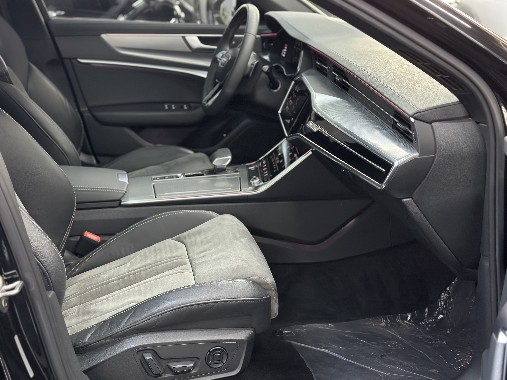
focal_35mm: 48
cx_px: 254
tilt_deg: -17.7
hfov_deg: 39.7
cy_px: 190
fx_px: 703
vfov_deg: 30.3
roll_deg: -0.7
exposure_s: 1/50
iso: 160
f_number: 1.78
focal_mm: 6.86
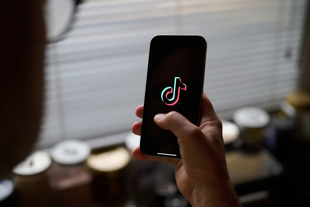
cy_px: 104
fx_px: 431
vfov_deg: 27.0
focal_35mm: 50
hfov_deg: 39.6
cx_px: 155
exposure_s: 1/100
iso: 800
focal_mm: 50
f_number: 2.2
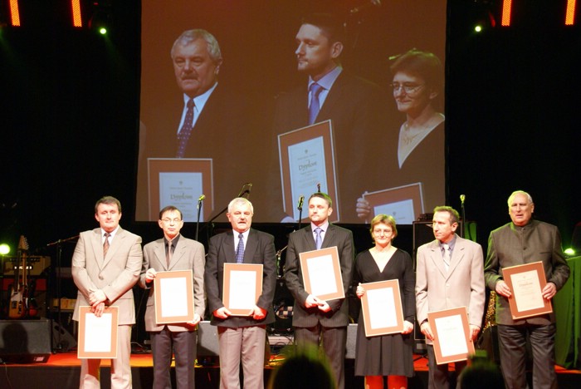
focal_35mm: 75
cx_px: 290
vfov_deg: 18.2
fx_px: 1211
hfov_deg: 27.0
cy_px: 194
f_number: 5.6
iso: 800
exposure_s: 1/20
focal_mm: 50
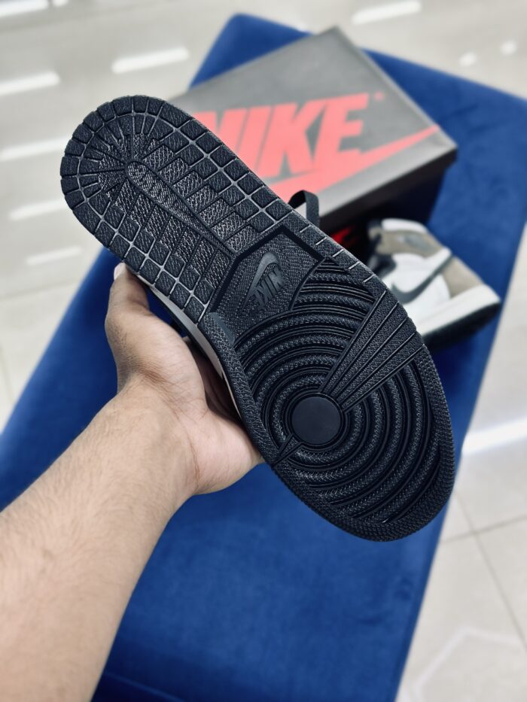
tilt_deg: -58.4
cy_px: 351
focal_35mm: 48
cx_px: 264
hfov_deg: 30.3
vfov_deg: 39.7
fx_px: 974
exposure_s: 1/100
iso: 160
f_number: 1.78
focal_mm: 6.86
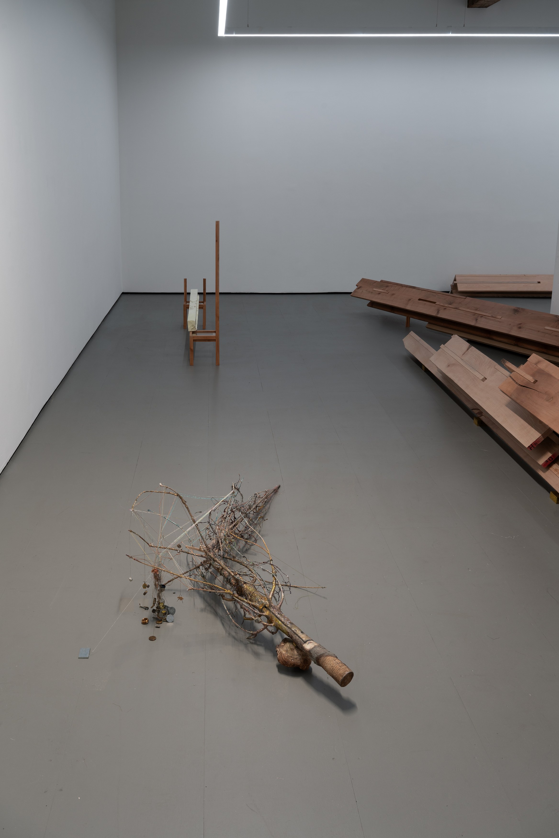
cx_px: 280
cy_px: 419
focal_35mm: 35
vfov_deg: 54.4
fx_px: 815
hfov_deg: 37.9
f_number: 11
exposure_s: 1.6
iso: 100
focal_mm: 35
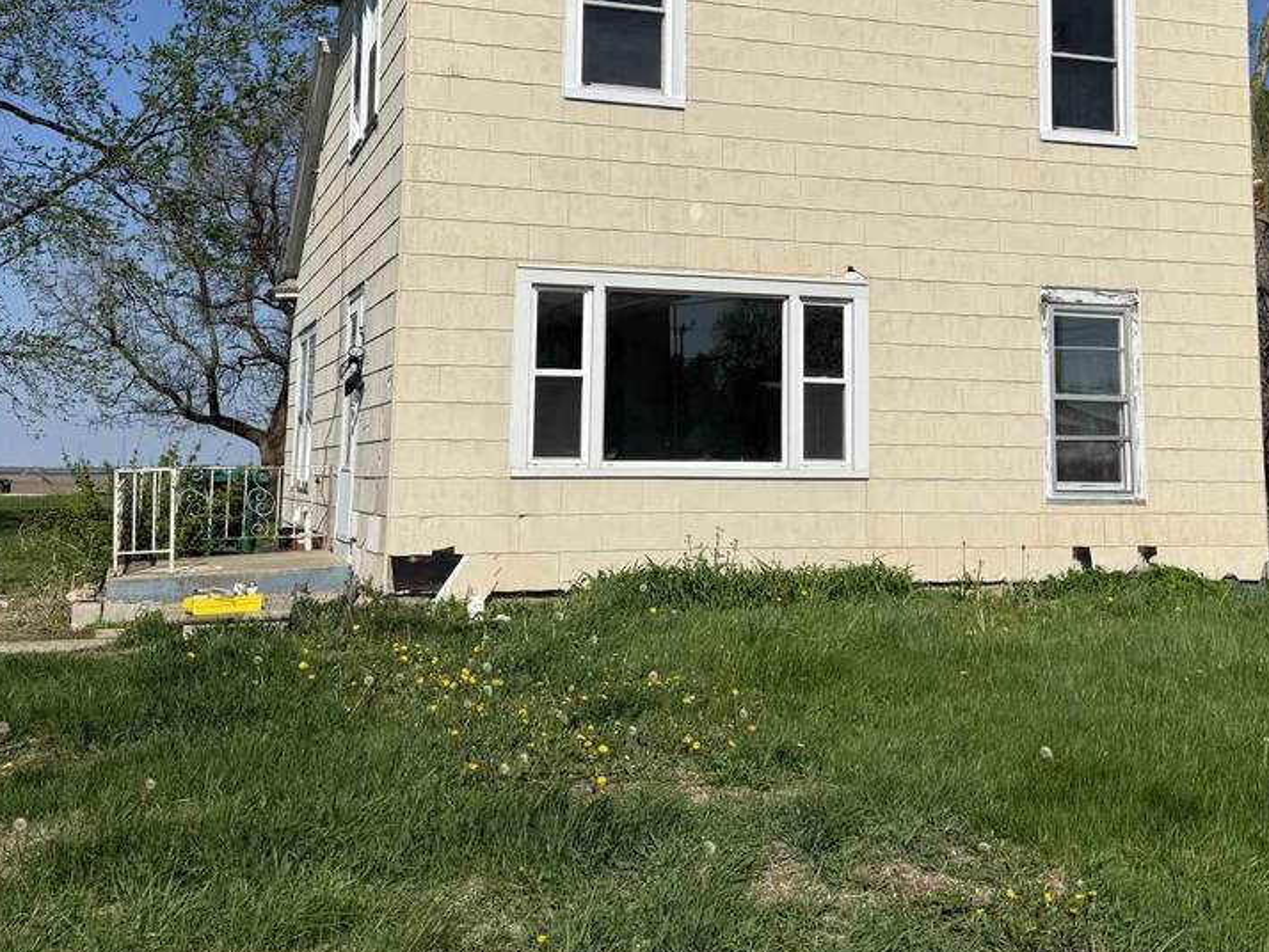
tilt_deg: +8.7
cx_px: 755
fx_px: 1577
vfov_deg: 33.0
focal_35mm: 43
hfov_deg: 43.6
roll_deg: -0.4
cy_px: 238
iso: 80
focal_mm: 6.76
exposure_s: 1/9091
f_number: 1.78
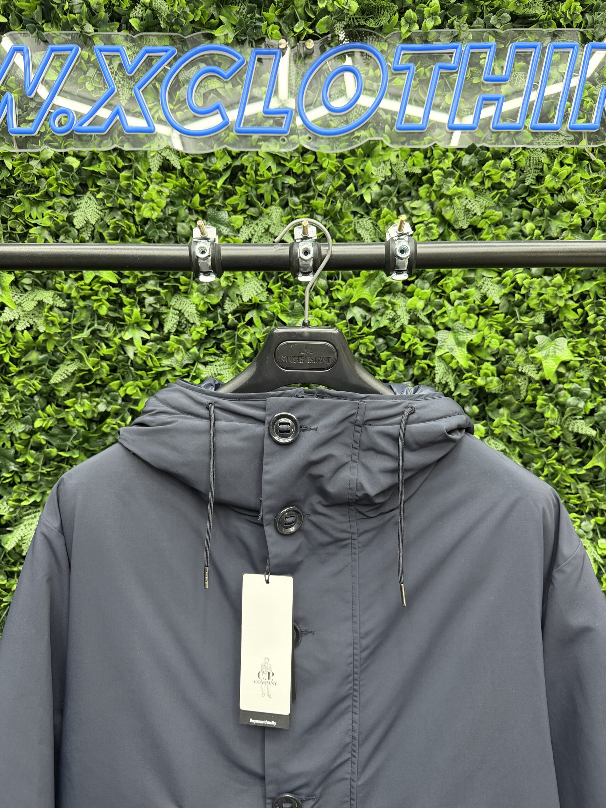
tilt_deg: -5.7
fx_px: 560
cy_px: 404
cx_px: 303
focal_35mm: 24
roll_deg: -0.2
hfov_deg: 56.8
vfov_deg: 71.6
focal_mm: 6.76
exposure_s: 1/50
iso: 250
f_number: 1.78
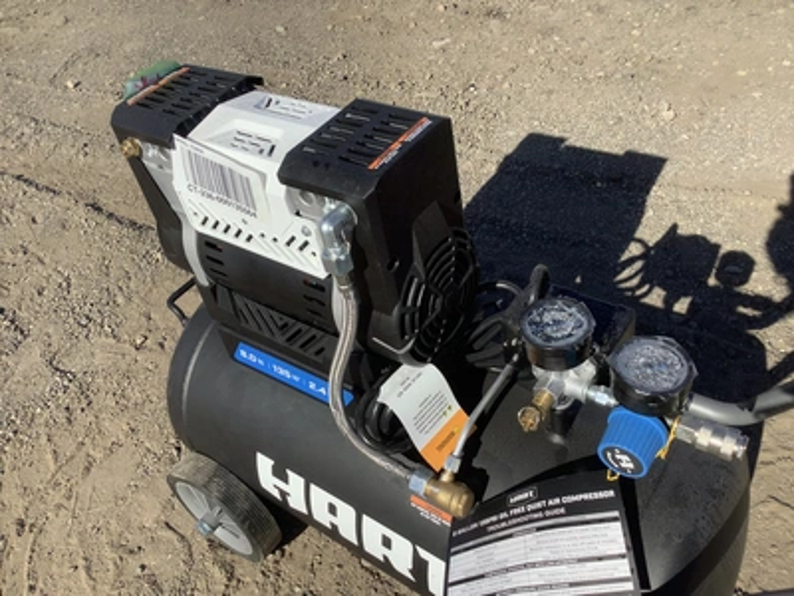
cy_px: 298
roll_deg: +10.2
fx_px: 711
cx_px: 397
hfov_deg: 58.4
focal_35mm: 31
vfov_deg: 45.4
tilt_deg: -41.1
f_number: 2.4
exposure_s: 1/1404
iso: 25
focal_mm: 3.3
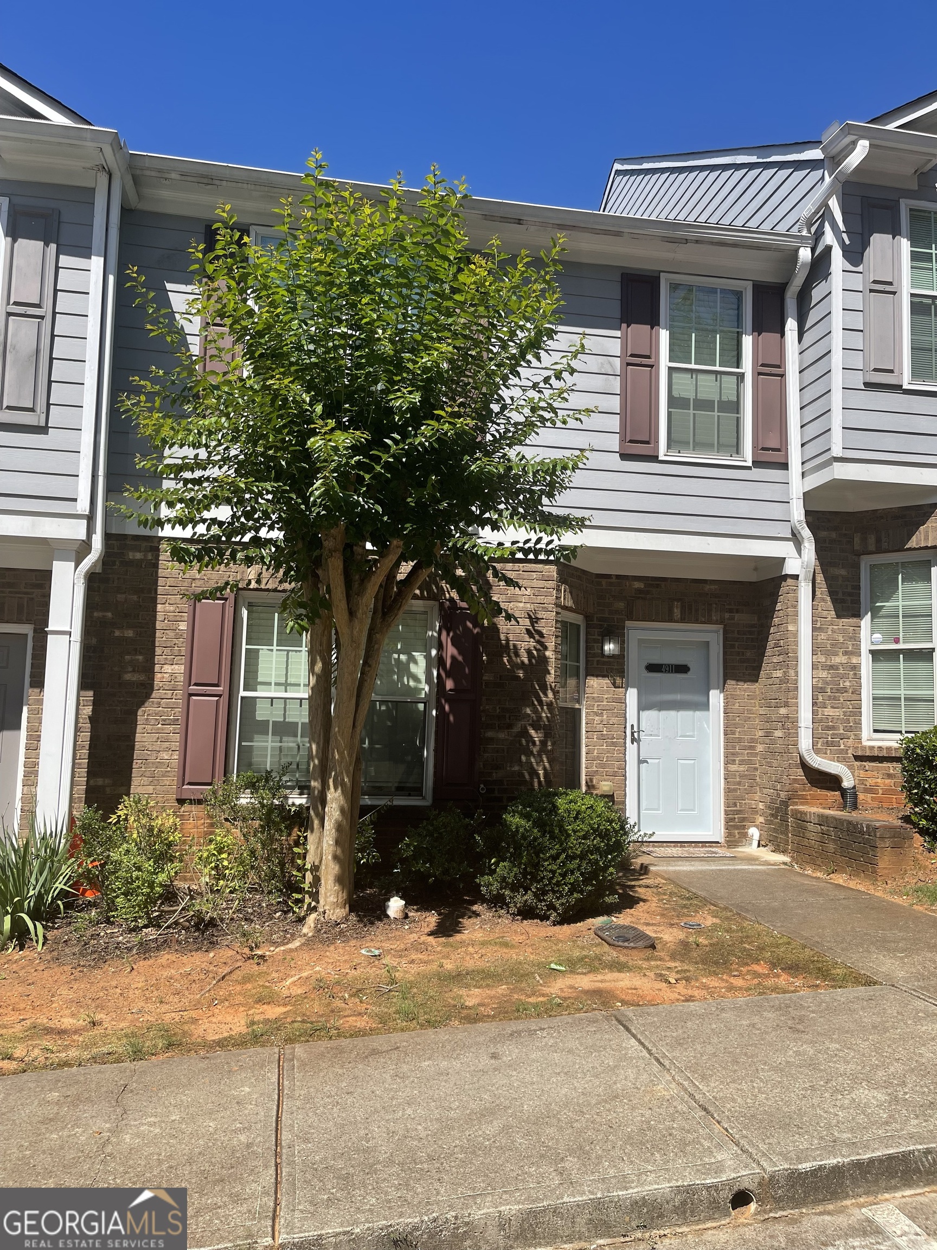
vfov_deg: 69.4
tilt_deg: +5.3
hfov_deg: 54.9
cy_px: 625
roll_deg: -2.0
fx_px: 902
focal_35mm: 25
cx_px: 468
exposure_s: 1/3086
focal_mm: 5.1
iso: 32
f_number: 1.6
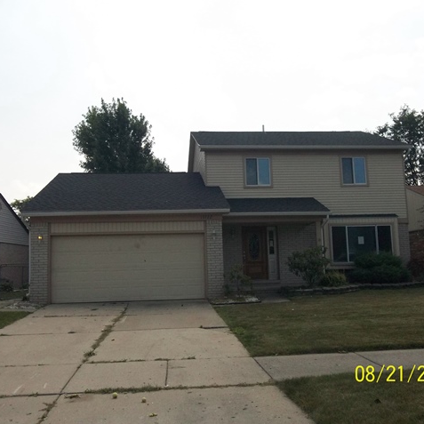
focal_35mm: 32
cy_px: 212
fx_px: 443
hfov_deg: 51.1
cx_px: 202
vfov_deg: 51.1
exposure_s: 1/500
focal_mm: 4.9
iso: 200
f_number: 8.9
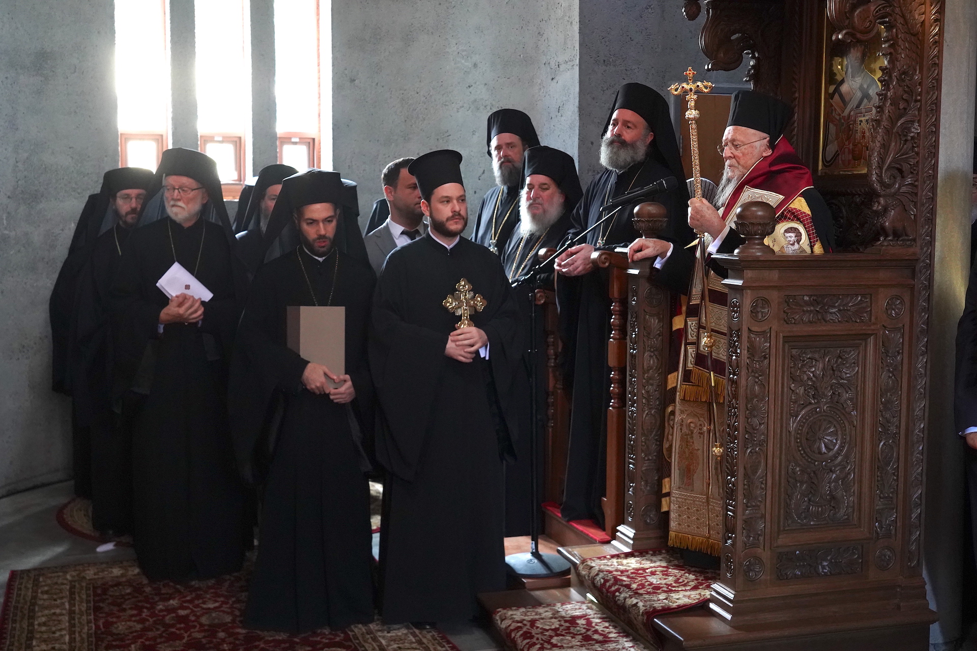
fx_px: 1140
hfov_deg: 46.4
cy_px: 326
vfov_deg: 31.9
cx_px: 488
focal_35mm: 42
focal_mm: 42
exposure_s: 1/80
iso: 8000
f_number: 5.6
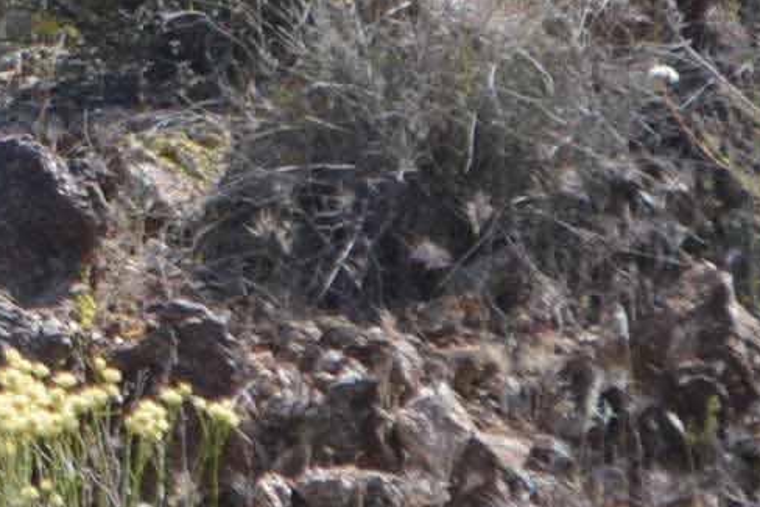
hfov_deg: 4.0
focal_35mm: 506
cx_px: -704
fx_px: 10690
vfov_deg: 2.7
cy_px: -115
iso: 400
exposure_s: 1/1600
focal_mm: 55
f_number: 6.3
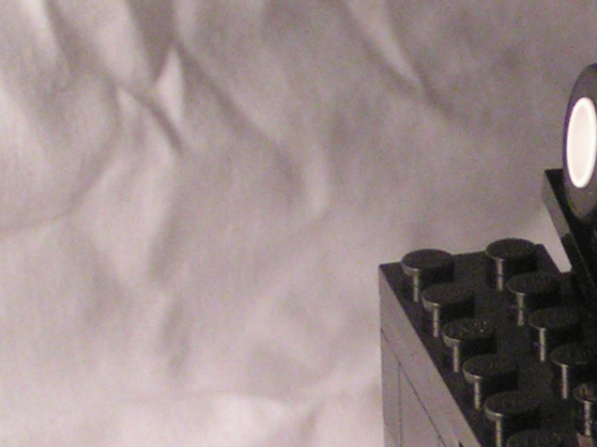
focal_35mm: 301
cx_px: 856
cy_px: 524
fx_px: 5189
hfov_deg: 6.5
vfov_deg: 4.9
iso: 200
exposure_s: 1/80
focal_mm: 12.6
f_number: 3.2
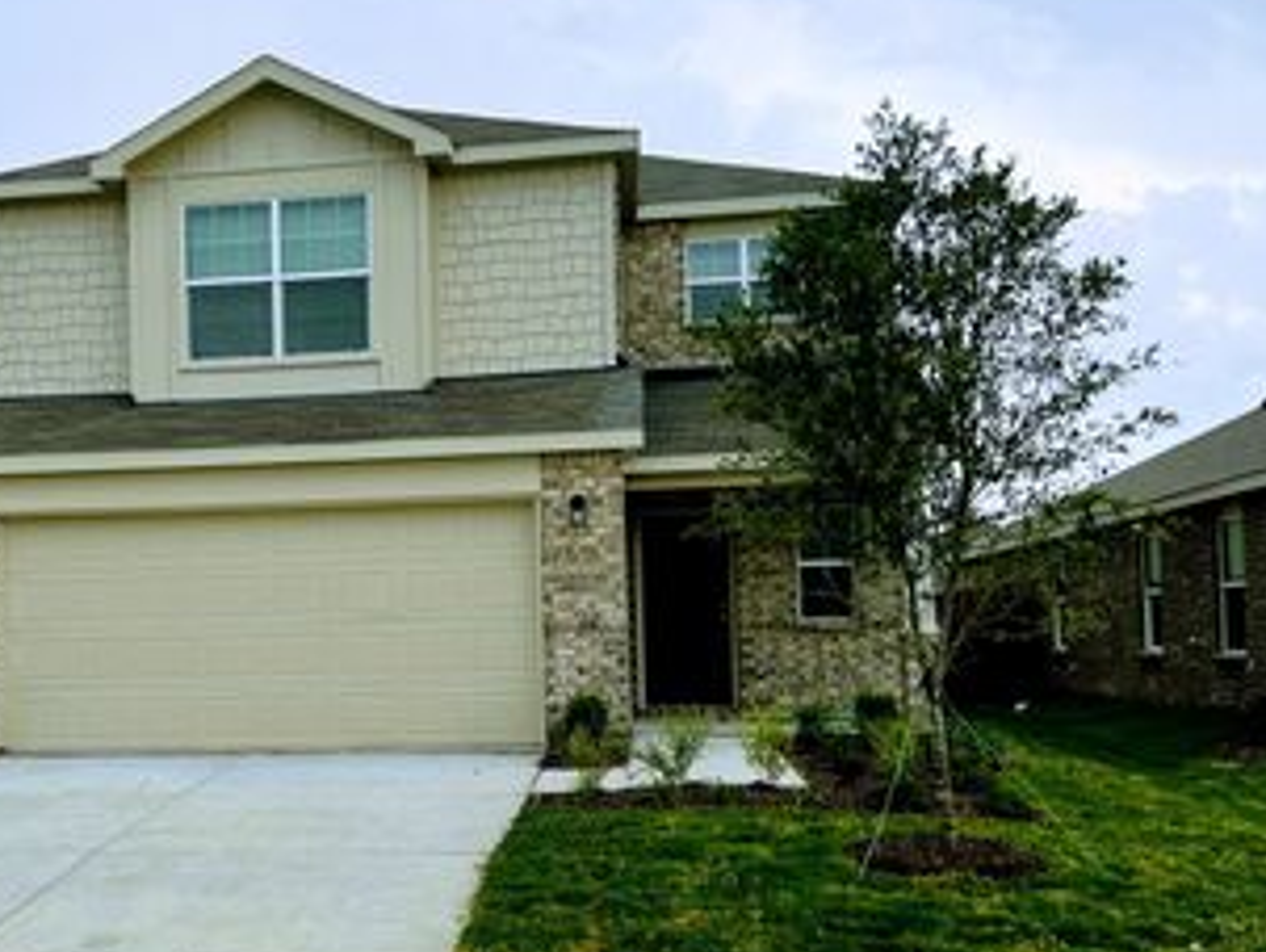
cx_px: 348
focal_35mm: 43
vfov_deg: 33.5
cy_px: 589
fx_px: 1574
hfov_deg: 42.7
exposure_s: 1/469
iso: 50
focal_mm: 5.7
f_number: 1.5
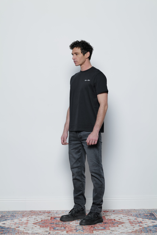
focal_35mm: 90
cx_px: 78
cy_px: 118
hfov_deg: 15.2
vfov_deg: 22.6
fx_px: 588
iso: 100
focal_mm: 90
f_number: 6.3
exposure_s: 1/200
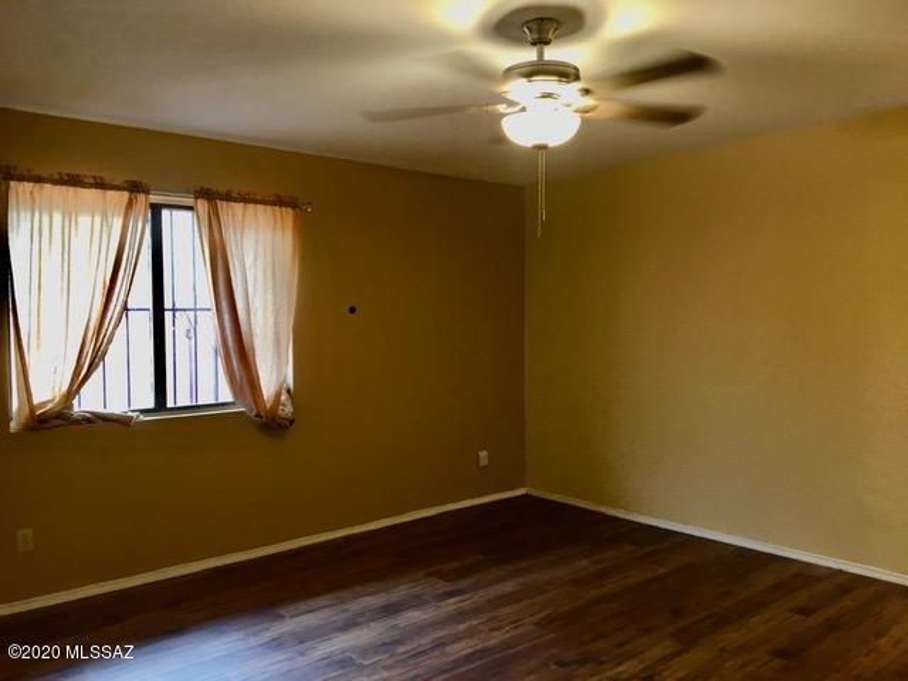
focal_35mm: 29
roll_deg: +0.3
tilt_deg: -2.5
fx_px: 761
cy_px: 340
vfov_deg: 48.2
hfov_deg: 61.7
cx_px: 454
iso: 100
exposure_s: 1/30
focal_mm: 4.15
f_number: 2.2
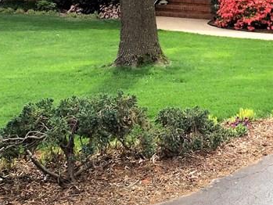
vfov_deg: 17.1
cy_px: 16
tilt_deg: -8.6
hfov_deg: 22.4
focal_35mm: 85
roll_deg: -2.3
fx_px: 671
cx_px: 254
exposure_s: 1/507
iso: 32
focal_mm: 4.15
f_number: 2.2
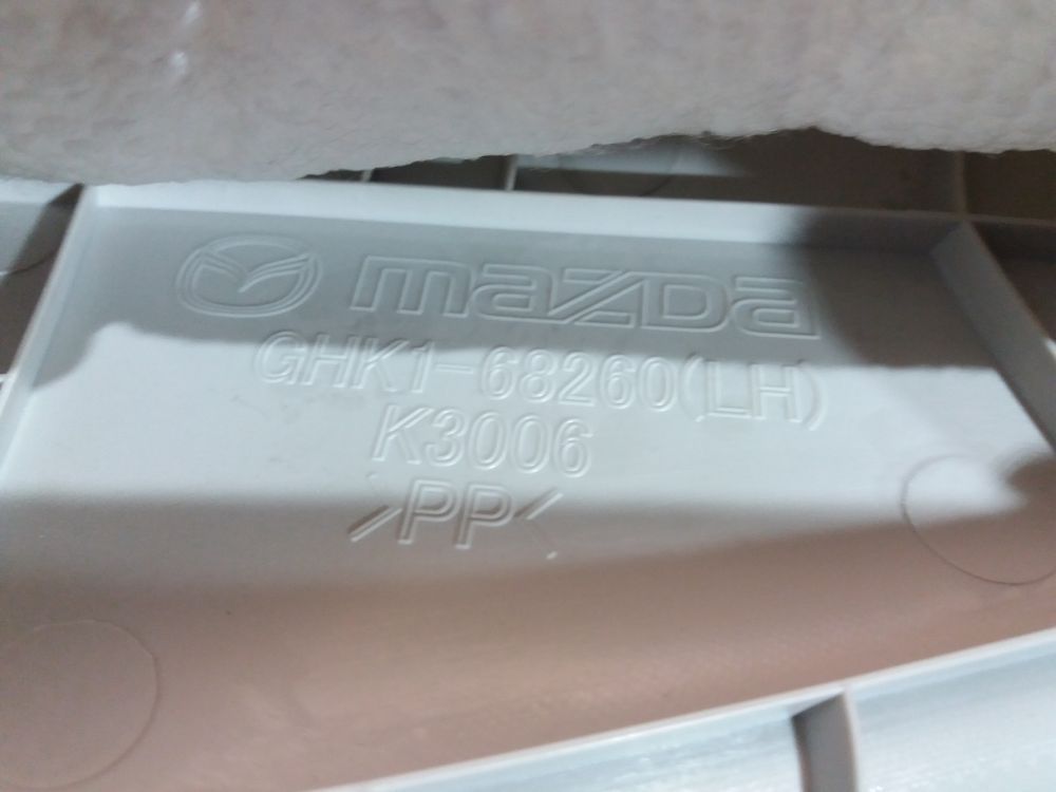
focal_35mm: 28
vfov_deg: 49.7
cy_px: 396
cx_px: 528
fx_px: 854
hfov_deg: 63.4
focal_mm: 3.7
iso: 200
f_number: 1.9
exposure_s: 1/17
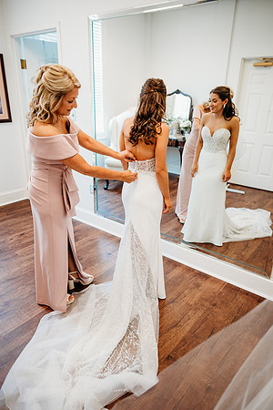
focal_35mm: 24
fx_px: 273
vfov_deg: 73.7
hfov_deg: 53.1
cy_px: 205
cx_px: 136
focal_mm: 24
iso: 320
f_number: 2.5
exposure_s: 1/160
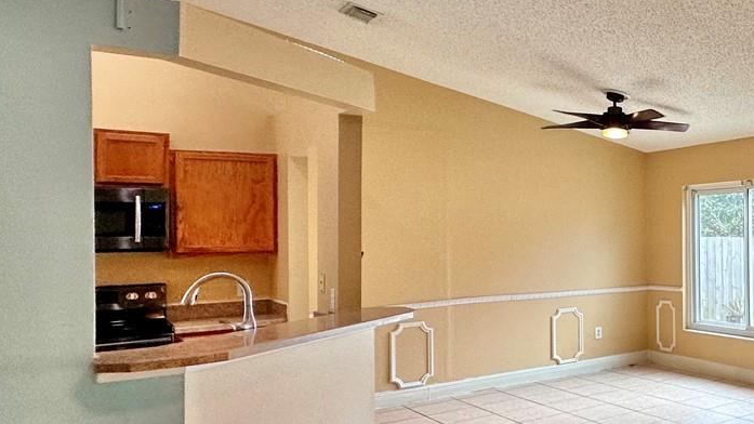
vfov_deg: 33.7
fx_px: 700
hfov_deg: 44.9
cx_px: 803
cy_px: 226
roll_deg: +0.3
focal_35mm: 35
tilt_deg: +0.9
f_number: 2.2
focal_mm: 2.22
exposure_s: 1/120
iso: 125
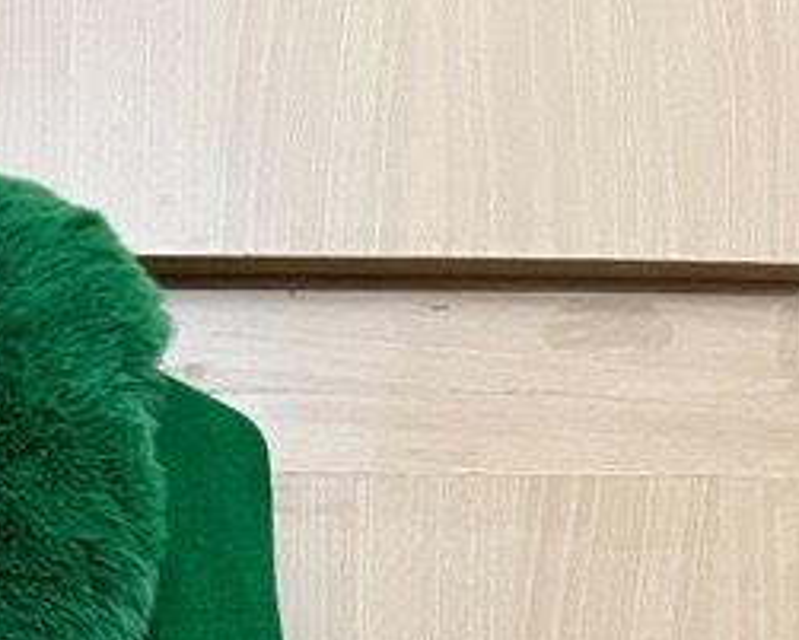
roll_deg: -2.7
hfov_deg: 17.2
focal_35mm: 101
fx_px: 2389
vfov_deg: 12.8
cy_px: 1382
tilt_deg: +0.4
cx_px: -382
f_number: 1.6
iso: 500
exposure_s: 1/25
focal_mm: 5.1
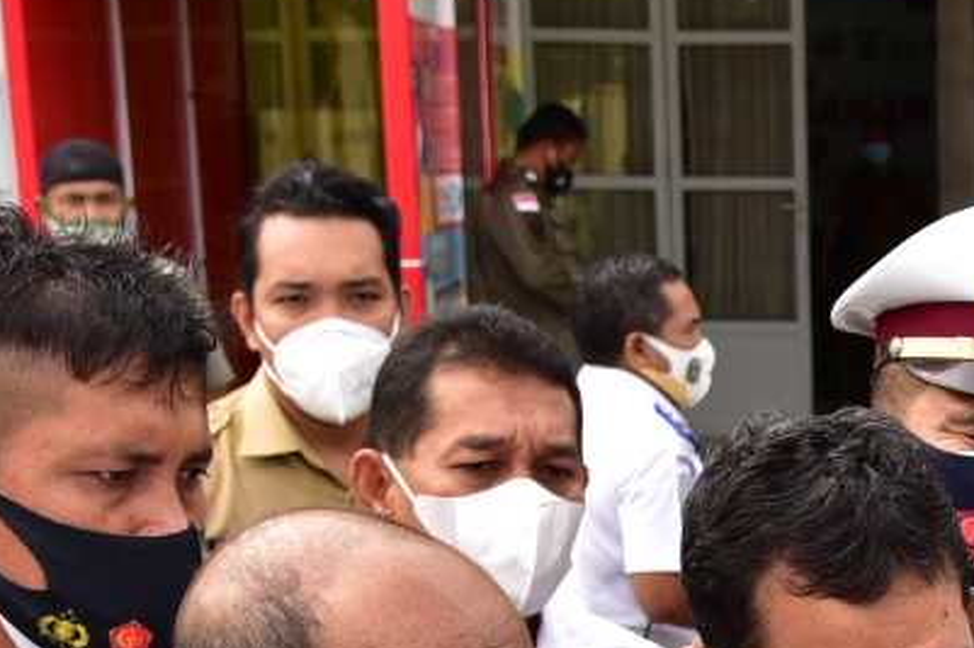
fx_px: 2623
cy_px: 925
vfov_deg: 13.4
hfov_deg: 19.4
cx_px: 1261
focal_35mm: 97
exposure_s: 1/200
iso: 100
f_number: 5
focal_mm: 24
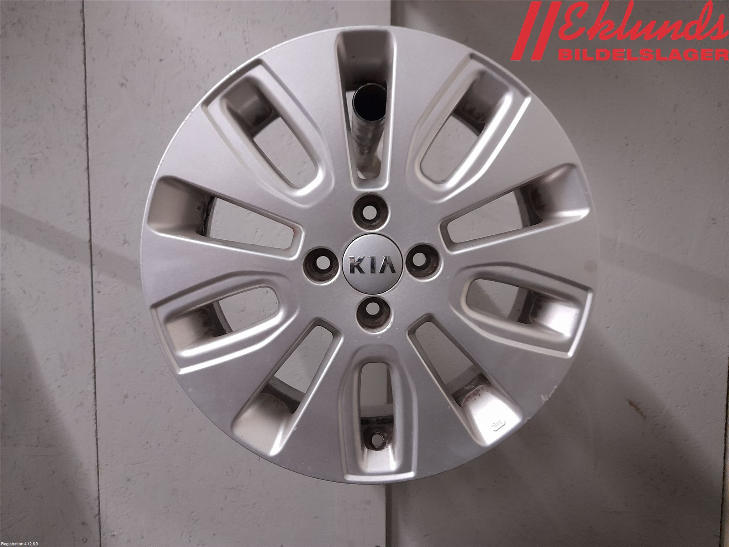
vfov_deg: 54.9
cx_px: 364
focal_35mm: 25
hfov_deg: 69.4
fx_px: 526
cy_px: 274
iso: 400
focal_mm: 4.6
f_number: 2
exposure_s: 1/25
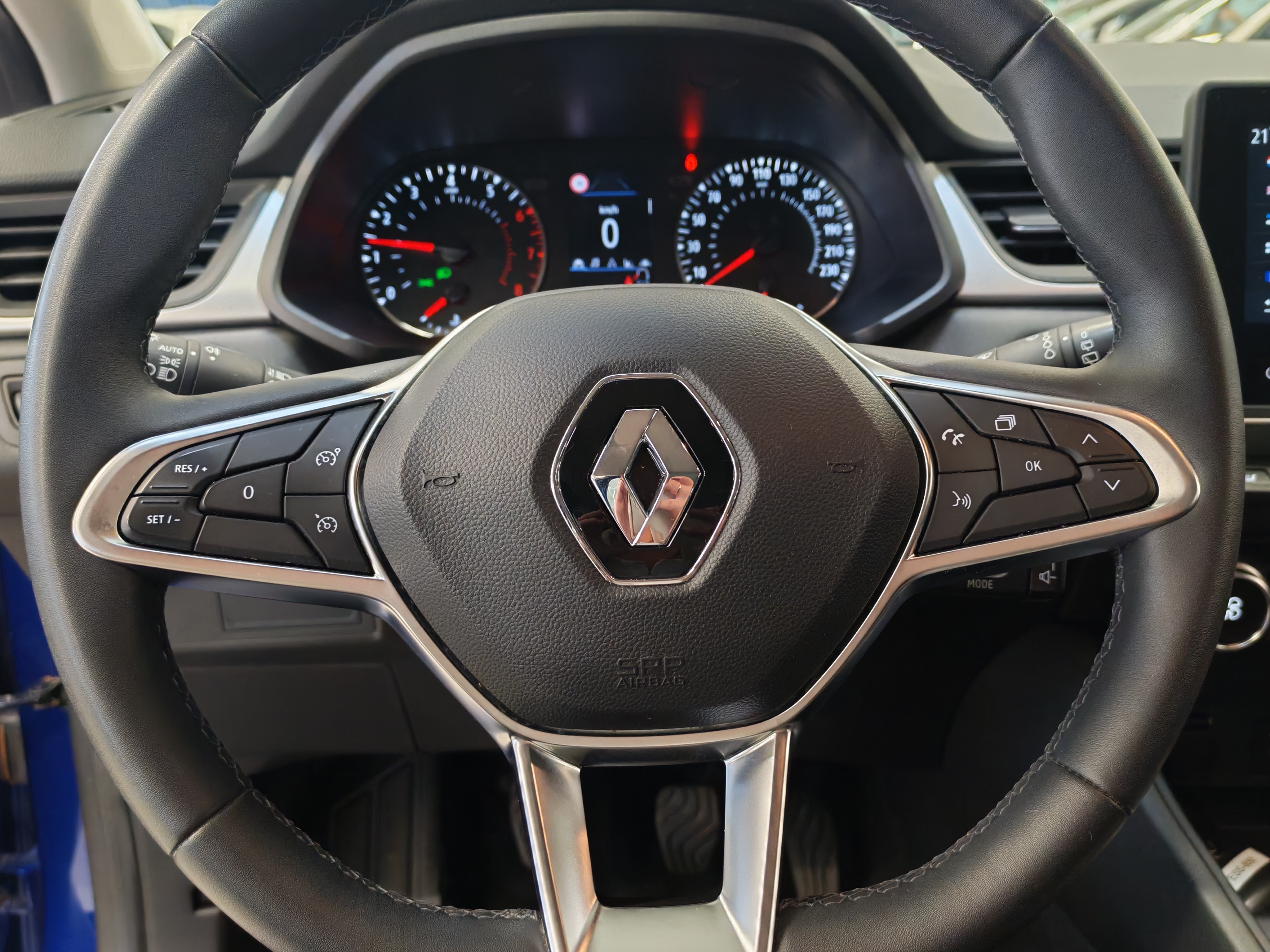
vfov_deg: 45.4
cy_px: 476
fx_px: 1137
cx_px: 635
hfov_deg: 58.4
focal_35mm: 31
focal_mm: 6.12
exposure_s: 1/100
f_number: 1.9
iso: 1250
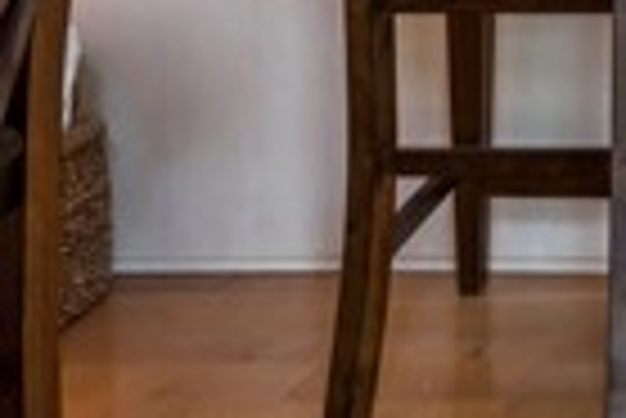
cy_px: -474
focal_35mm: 130
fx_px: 2257
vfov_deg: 9.7
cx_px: 1385
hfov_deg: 12.9
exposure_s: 2
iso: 100
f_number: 13
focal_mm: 16.6
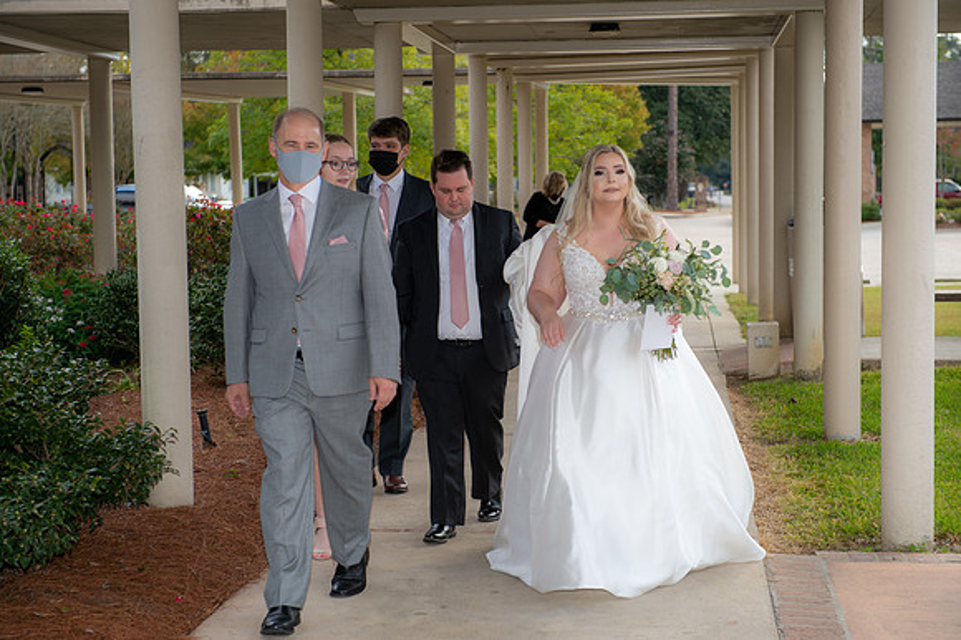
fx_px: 1867
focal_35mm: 70
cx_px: 480
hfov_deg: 28.9
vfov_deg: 19.4
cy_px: 320
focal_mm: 70
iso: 64
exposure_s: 1/160
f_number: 5
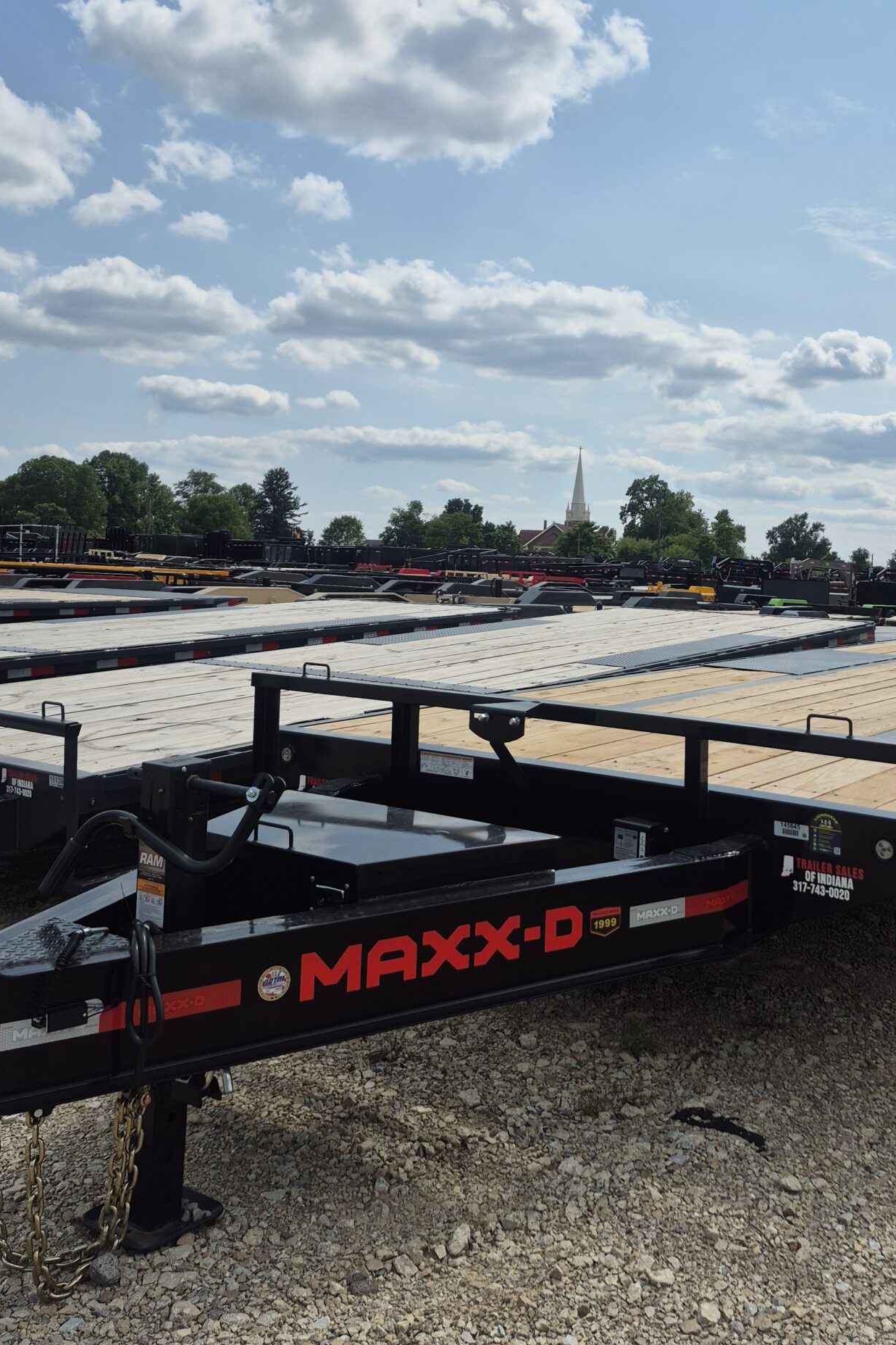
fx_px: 1232
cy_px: 499
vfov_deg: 56.5
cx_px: 593
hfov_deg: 39.5
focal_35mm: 33
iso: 25
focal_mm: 5.4
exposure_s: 1/4320
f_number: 1.8
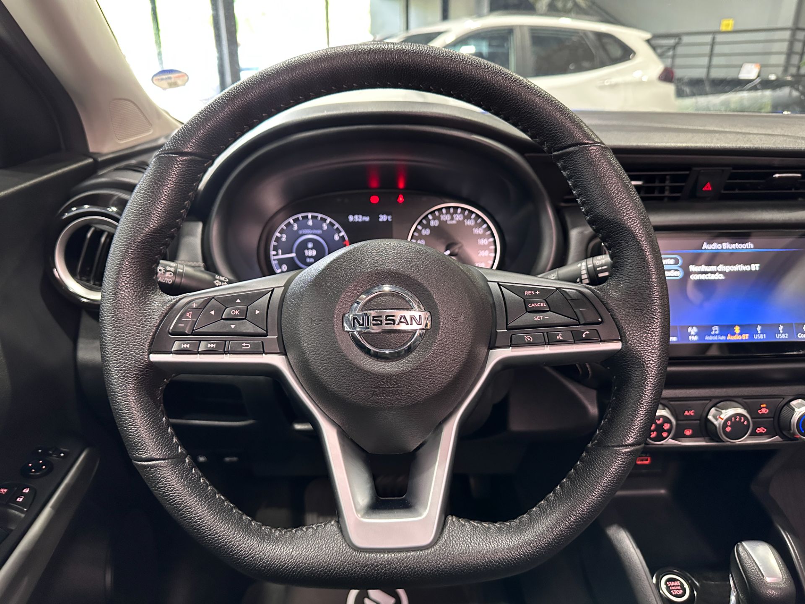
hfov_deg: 71.6
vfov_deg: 56.8
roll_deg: +0.6
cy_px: 302
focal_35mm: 24
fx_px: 558
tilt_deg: -21.2
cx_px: 402
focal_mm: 6.86
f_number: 1.78
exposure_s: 1/53
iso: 640
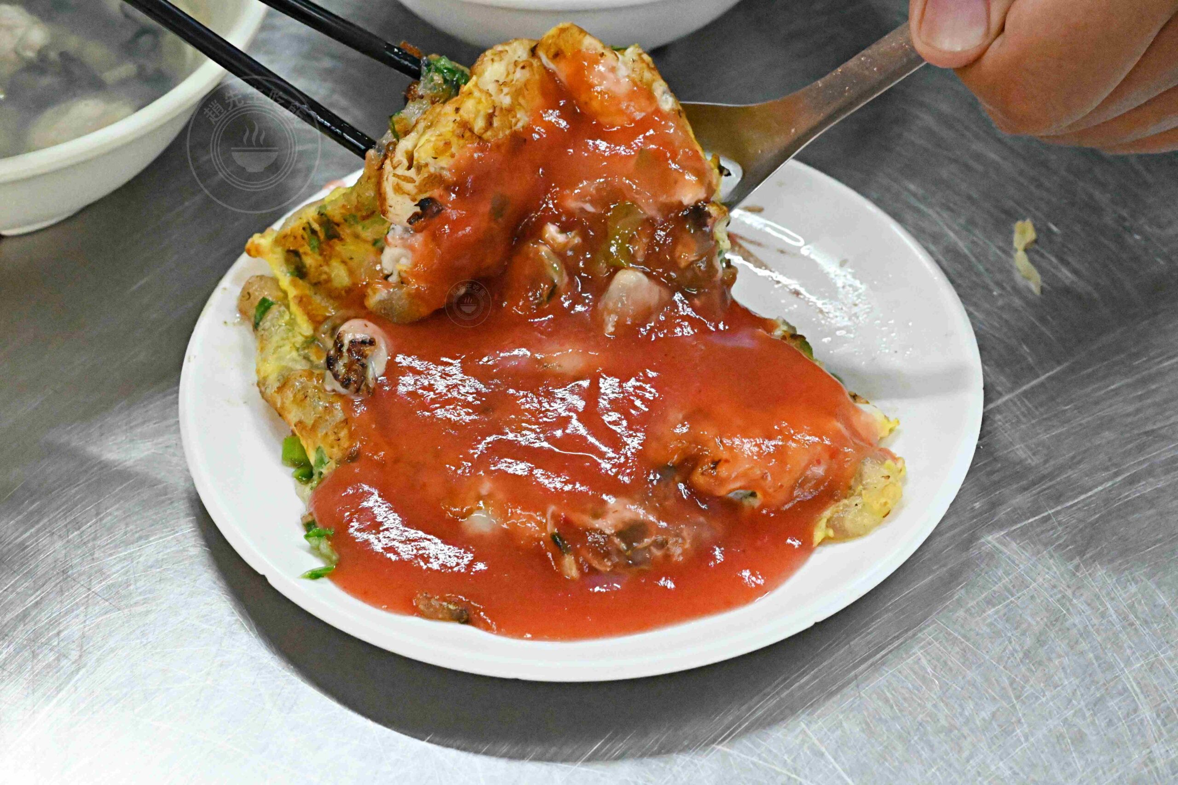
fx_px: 2454
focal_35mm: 75
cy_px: 392
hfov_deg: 27.0
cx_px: 589
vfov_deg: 18.2
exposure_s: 1/200
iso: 12800
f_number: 7.1
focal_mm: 50
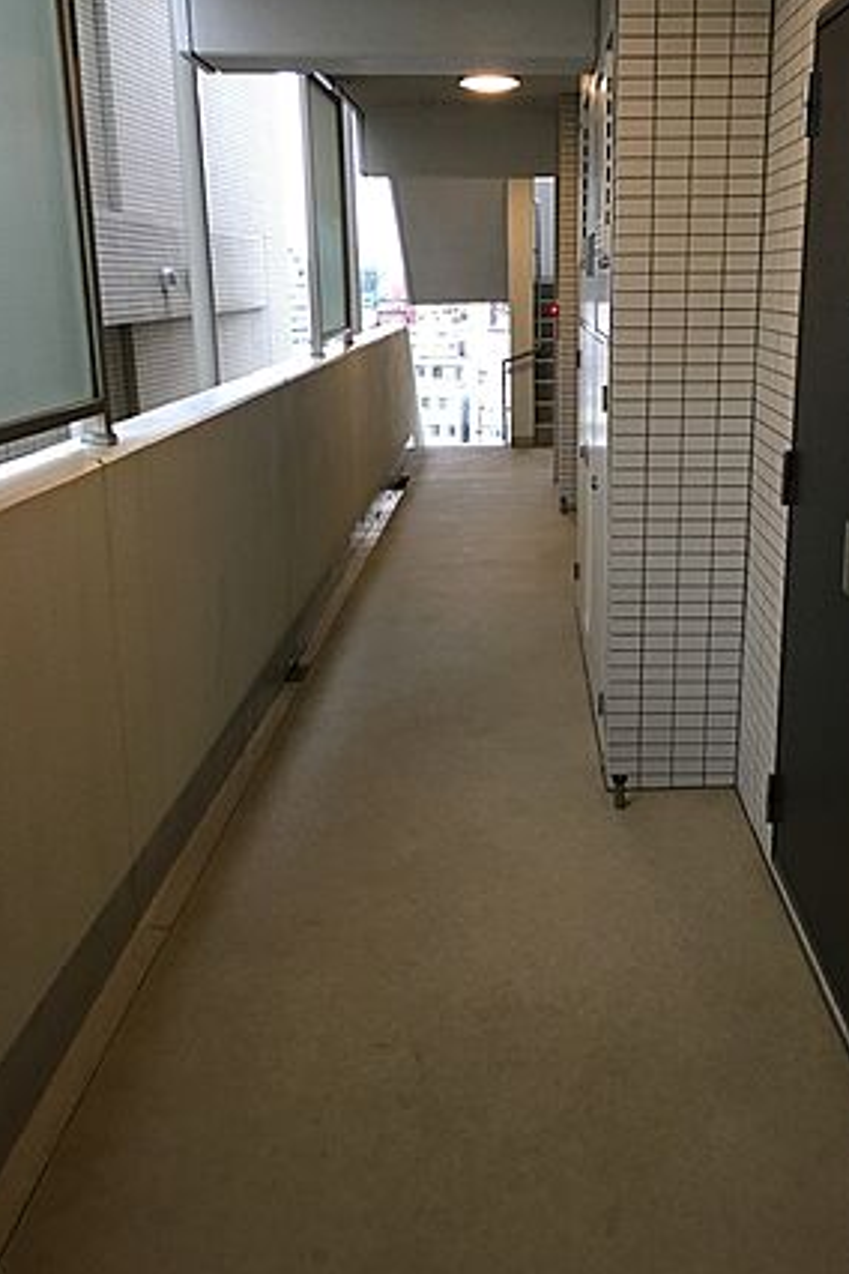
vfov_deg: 55.7
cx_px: 523
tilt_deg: -12.2
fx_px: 1203
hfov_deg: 38.7
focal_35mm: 34
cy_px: 583
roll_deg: +0.0
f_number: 2.2
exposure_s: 1/33
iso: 160
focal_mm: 4.15
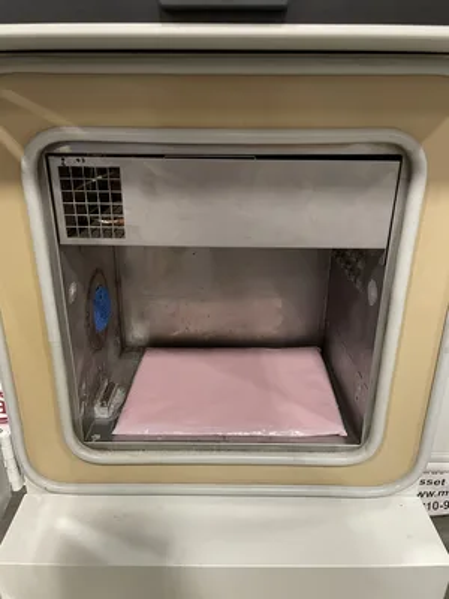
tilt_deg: -23.0
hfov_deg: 53.1
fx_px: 450
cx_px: 224
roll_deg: +0.4
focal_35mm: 26
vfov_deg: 67.3
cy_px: 300
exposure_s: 1/43
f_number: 1.6
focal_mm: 4.2
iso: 400
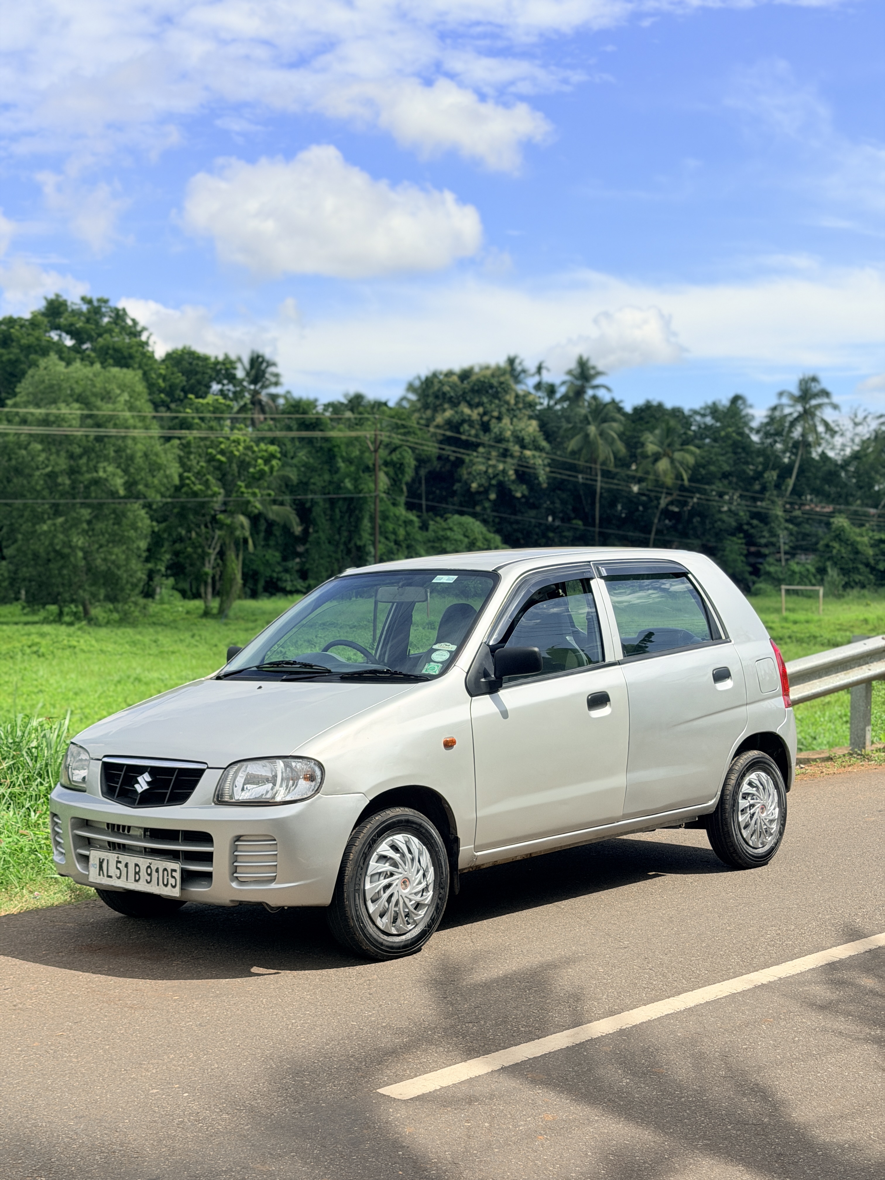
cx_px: 442
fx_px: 1636
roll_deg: -0.9
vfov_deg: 39.7
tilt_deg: -1.0
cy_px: 590
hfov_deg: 30.3
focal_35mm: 48
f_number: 1.78
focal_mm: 6.76
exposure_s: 1/6536
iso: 64
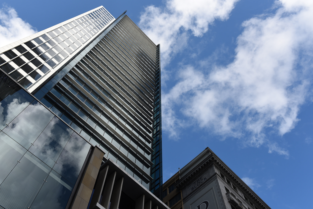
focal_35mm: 35
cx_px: 156
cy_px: 104
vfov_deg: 37.8
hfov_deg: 54.4
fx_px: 304
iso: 100
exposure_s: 1/200
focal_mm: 35
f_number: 8
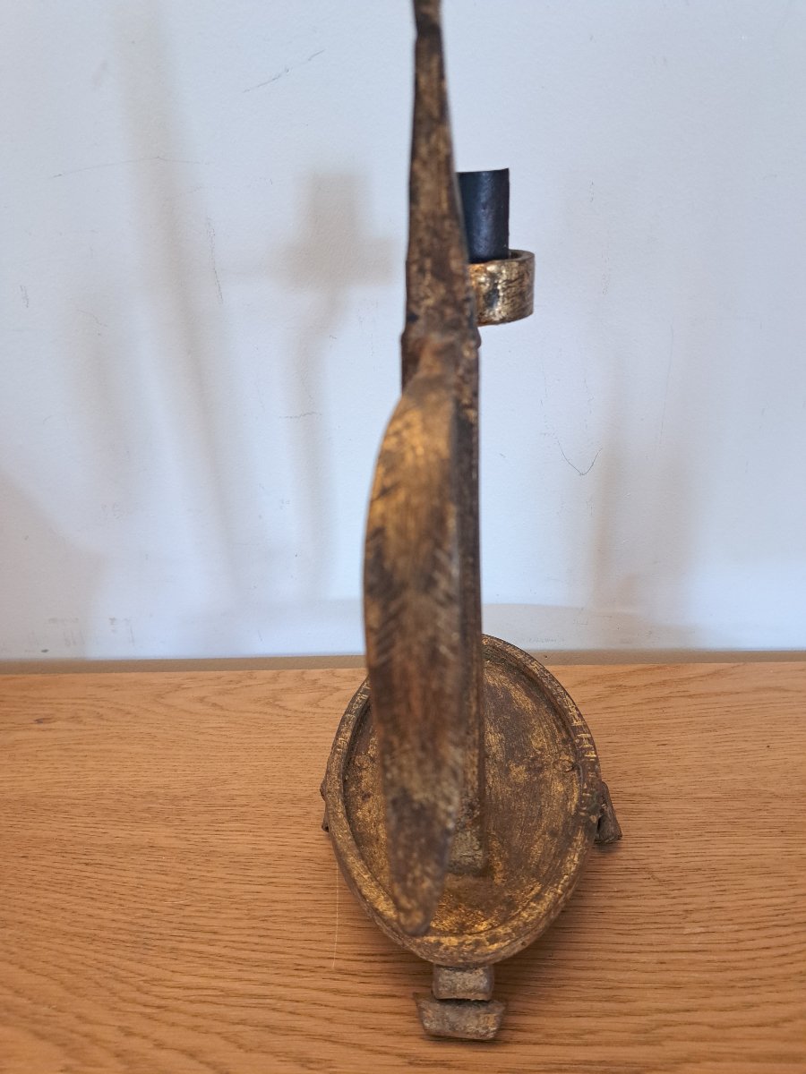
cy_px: 537
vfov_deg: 71.6
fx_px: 745
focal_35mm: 24
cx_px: 403
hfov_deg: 56.8
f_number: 1.8
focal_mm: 5.23
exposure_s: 1/33
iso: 400
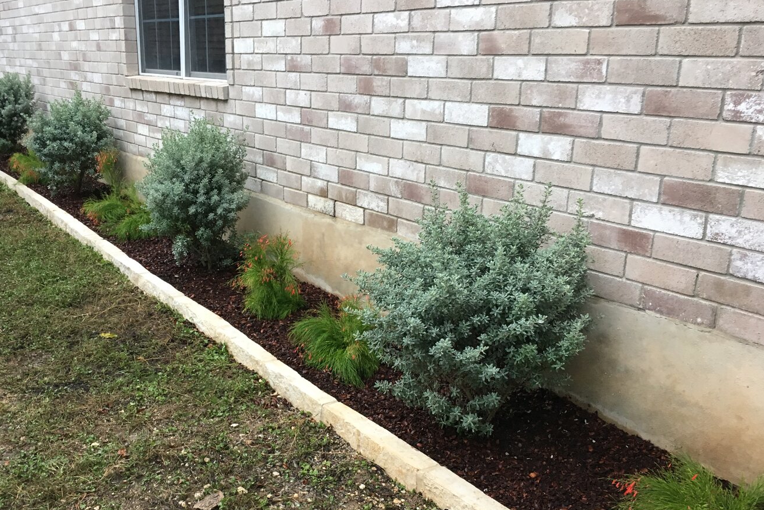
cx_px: 308
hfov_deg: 51.6
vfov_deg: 35.7
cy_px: 331
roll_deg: +0.2
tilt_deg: -17.9
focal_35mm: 37
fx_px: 785
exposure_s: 1/30
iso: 80
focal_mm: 4.15
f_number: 2.2
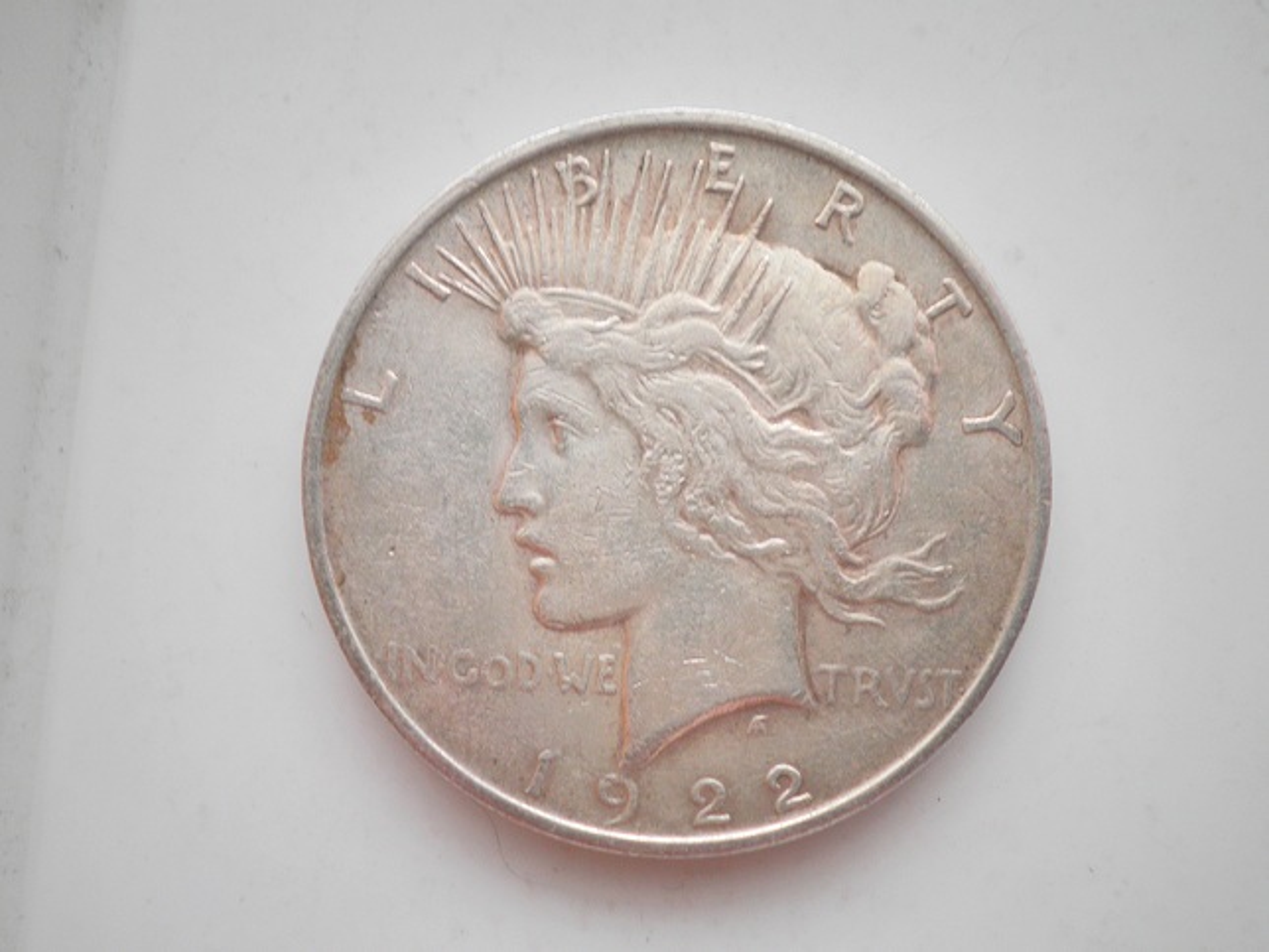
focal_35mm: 31
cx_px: 634
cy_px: 476
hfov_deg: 58.4
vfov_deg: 45.4
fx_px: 1136
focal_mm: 5.5
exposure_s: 1/40
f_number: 2.8
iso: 100
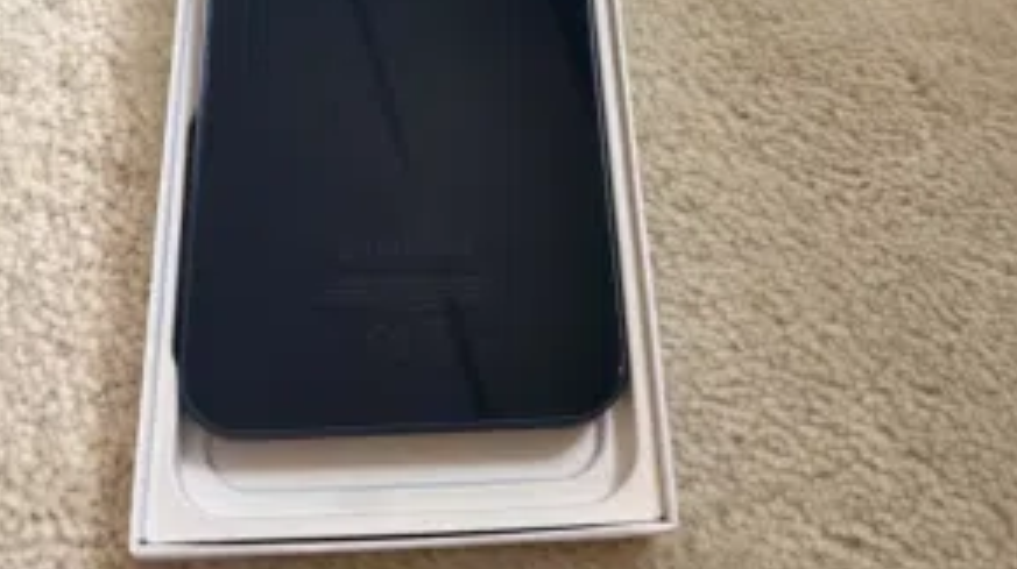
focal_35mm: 39
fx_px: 1051
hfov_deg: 51.7
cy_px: 45
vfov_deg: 29.0
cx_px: 514
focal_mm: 5.7
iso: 40
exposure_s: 1/121
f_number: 1.5
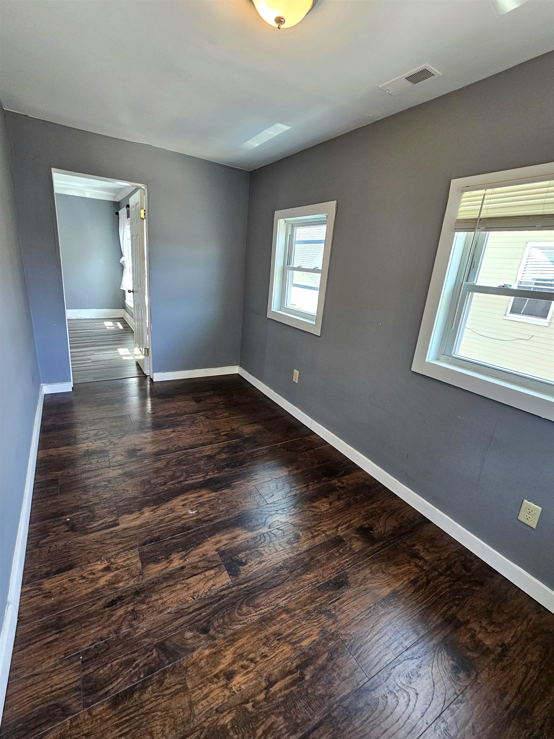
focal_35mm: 13
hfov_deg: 89.9
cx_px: 277
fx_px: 278
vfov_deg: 106.2
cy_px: 370
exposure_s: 1/60.2
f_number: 2.2
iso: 250
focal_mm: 2.2
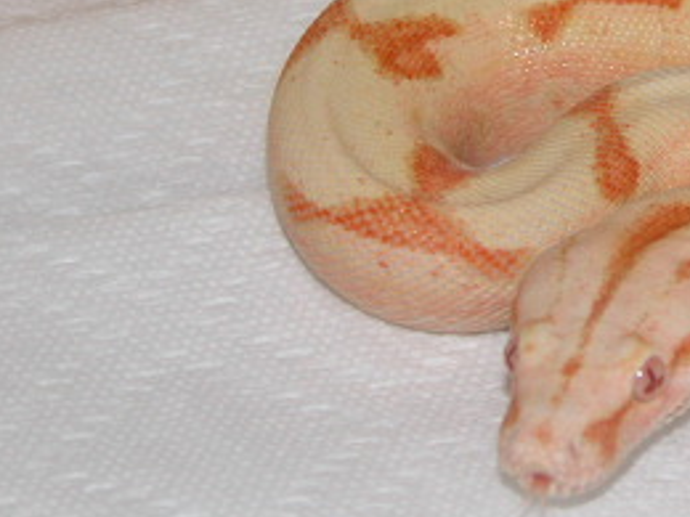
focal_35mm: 217
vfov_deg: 6.8
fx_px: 4325
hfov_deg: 9.0
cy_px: 61
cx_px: 754
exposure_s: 1/125
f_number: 3.5
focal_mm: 22.3
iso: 100
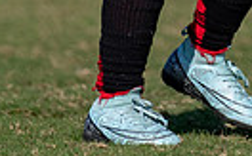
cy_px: -206
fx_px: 11025
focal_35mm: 1608
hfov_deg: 1.3
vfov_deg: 0.8
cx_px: 289
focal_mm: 200
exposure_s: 1/2500
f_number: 2.8
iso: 100
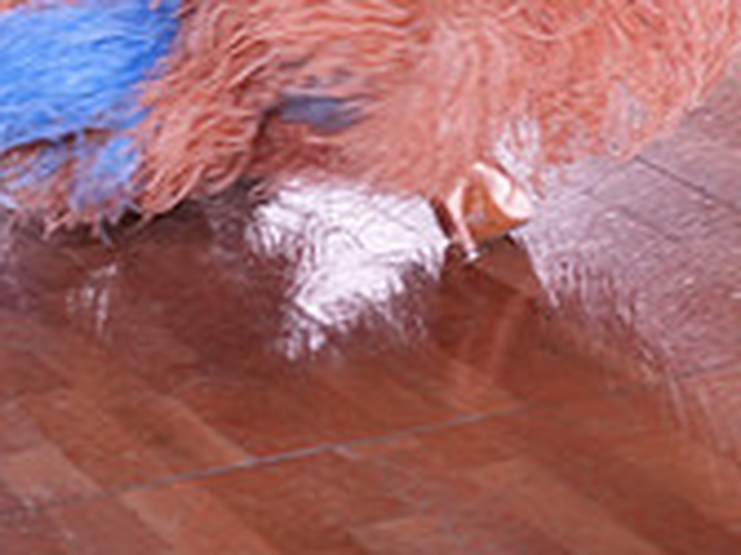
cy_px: -702
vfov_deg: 8.9
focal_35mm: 154
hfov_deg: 12.7
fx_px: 3294
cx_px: 73
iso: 1250
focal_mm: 46
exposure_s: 1/200
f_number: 5
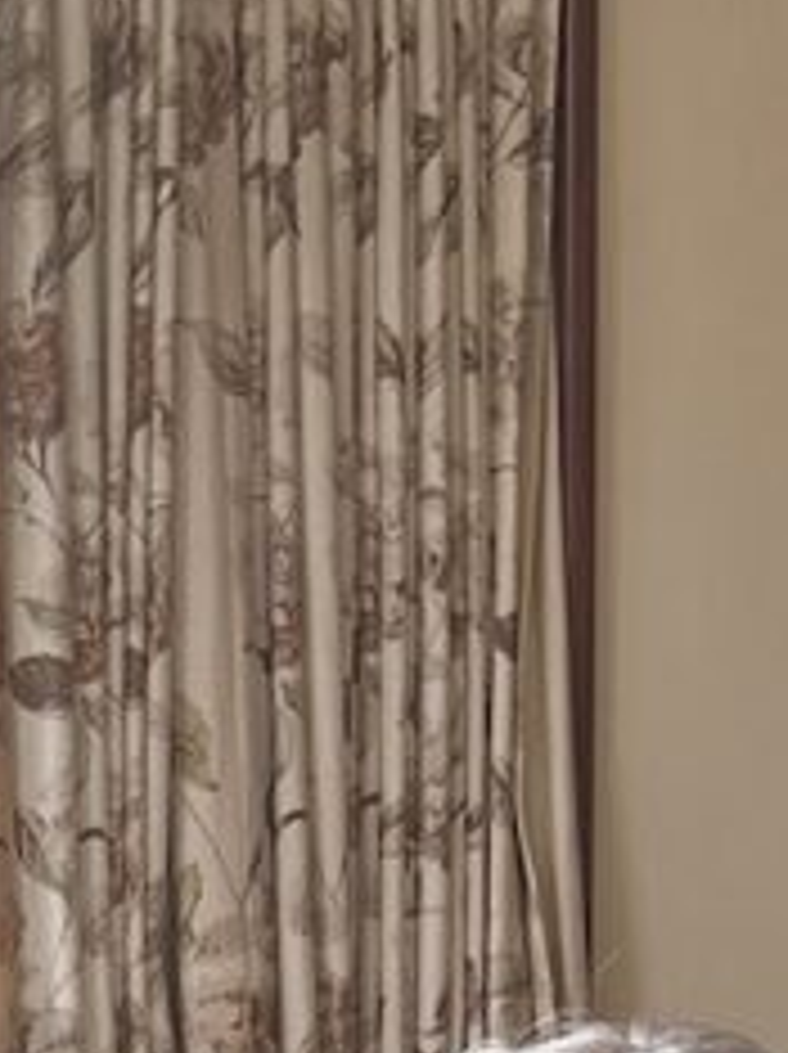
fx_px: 3466
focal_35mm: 114
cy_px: 1836
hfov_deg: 12.5
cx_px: -275
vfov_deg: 15.2
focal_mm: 5.96
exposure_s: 1/105
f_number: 1.6
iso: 125
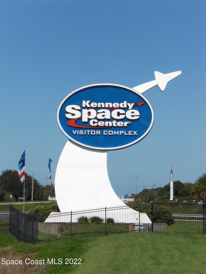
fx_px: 905
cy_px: 137
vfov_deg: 17.3
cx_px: 103
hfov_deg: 13.0
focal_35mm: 114
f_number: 10.5
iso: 64
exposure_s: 1/200
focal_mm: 18.9
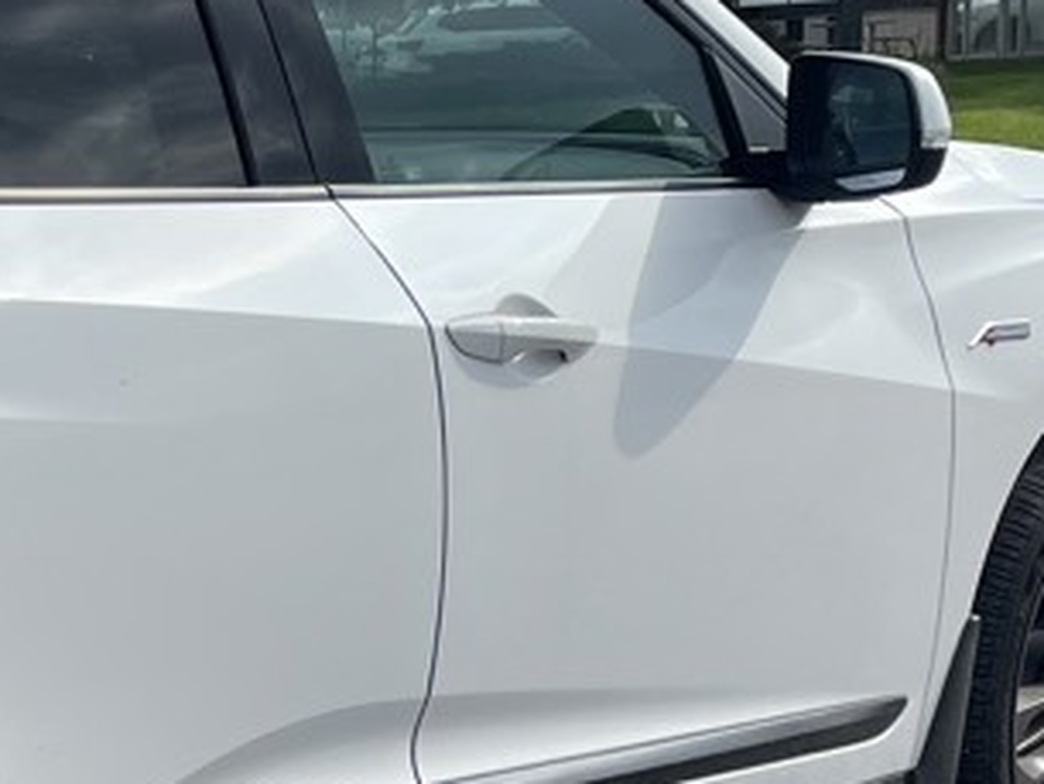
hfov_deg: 16.8
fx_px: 3289
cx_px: -400
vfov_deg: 13.5
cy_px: 582
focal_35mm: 109
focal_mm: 4.2
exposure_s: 1/3610
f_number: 1.6
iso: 32
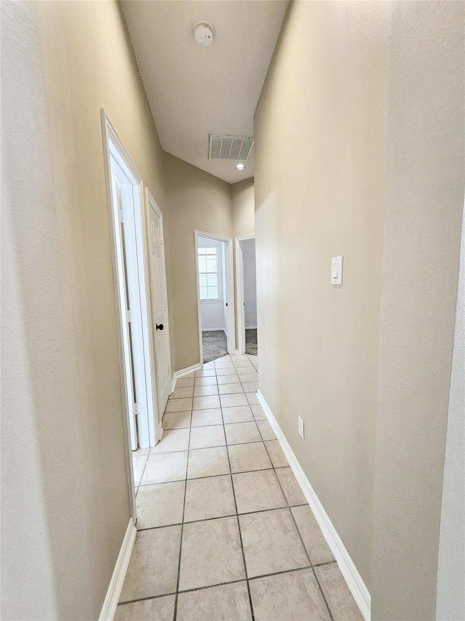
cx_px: 232
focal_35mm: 13
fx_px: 233
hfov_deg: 89.9
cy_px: 310
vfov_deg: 106.2
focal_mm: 1.74
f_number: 2.2
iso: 400
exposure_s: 1/60
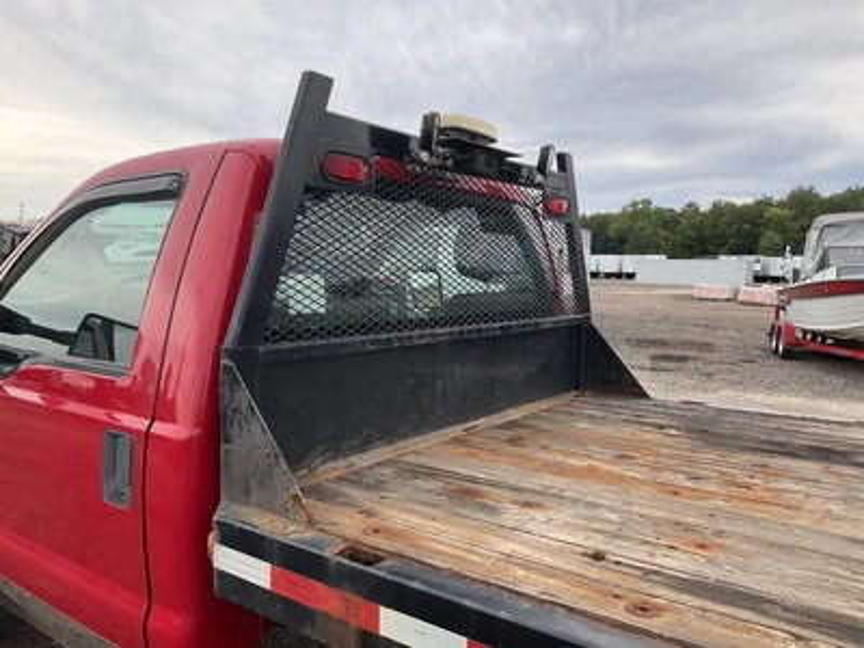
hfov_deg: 61.7
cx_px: 432
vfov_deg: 48.2
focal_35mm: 29
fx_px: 724
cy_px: 324
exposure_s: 1/580
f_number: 1.8
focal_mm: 3
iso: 25
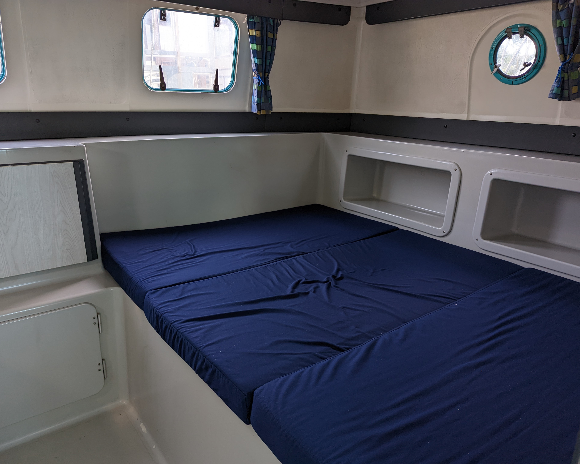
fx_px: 429
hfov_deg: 68.1
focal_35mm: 25
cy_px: 232
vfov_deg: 56.8
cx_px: 293
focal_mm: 6.81
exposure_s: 1/148
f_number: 1.85
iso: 54
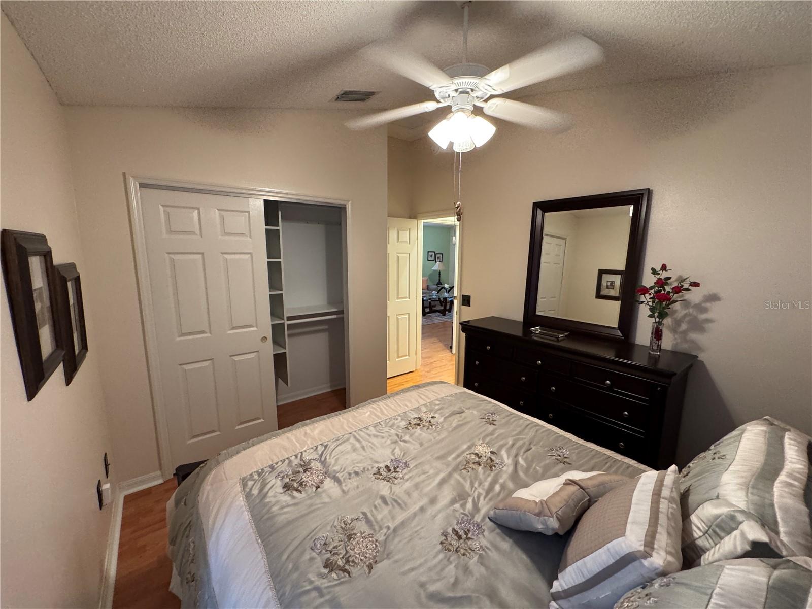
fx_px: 328
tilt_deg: -8.0
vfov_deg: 85.7
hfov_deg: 102.1
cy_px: 304
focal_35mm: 14
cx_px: 406
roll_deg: +0.4
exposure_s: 1/60
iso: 500
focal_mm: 2.22
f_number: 2.2
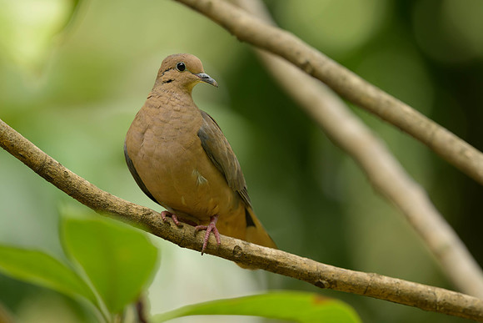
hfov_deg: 3.1
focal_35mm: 673
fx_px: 9032
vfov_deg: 2.0
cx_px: 357
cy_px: 168
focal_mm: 400
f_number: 4
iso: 220
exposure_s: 1/320
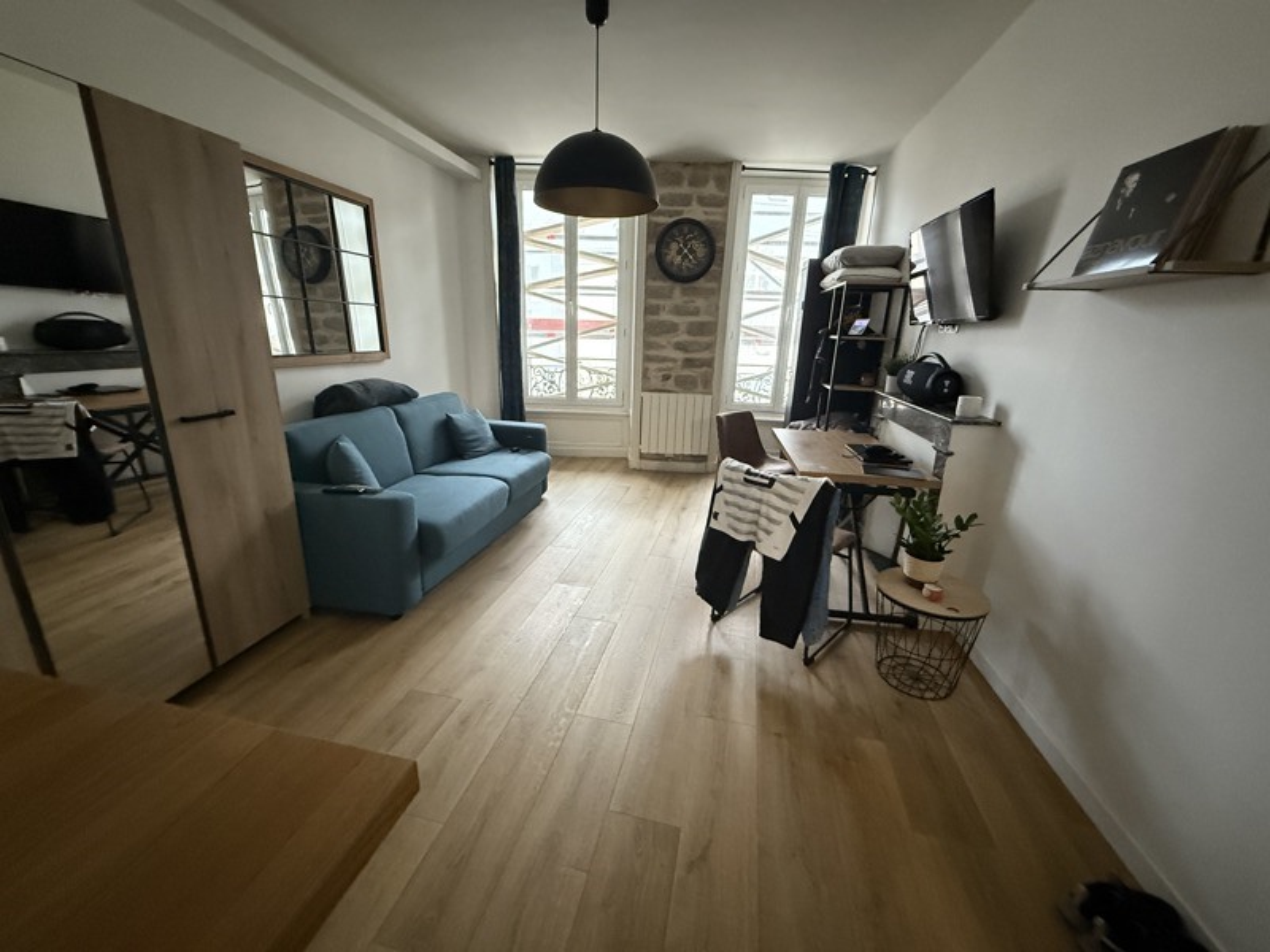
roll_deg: -1.4
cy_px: 476
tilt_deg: -15.7
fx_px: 514
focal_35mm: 14
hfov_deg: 102.1
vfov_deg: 85.7
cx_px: 635
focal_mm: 2.22
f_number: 2.2
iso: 1000
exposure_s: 1/50
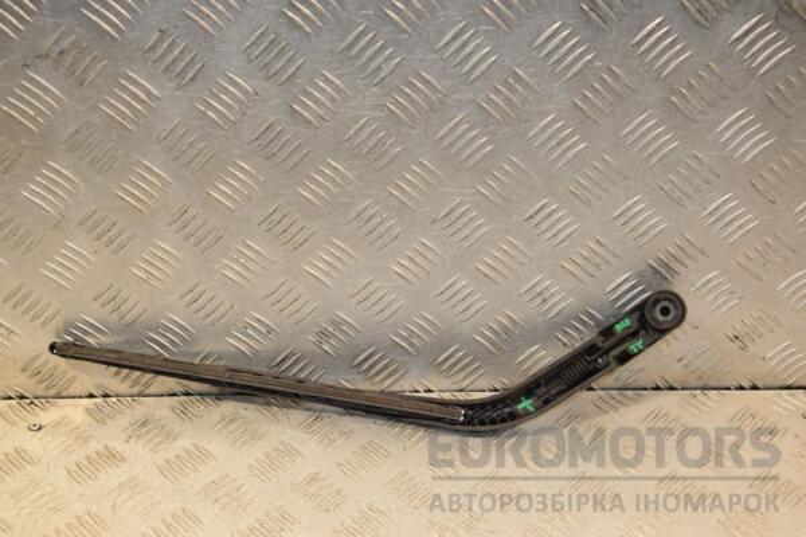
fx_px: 1175
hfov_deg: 37.9
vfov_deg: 25.8
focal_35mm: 52
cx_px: 403
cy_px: 268
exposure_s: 1/200
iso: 800
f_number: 7.1
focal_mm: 35
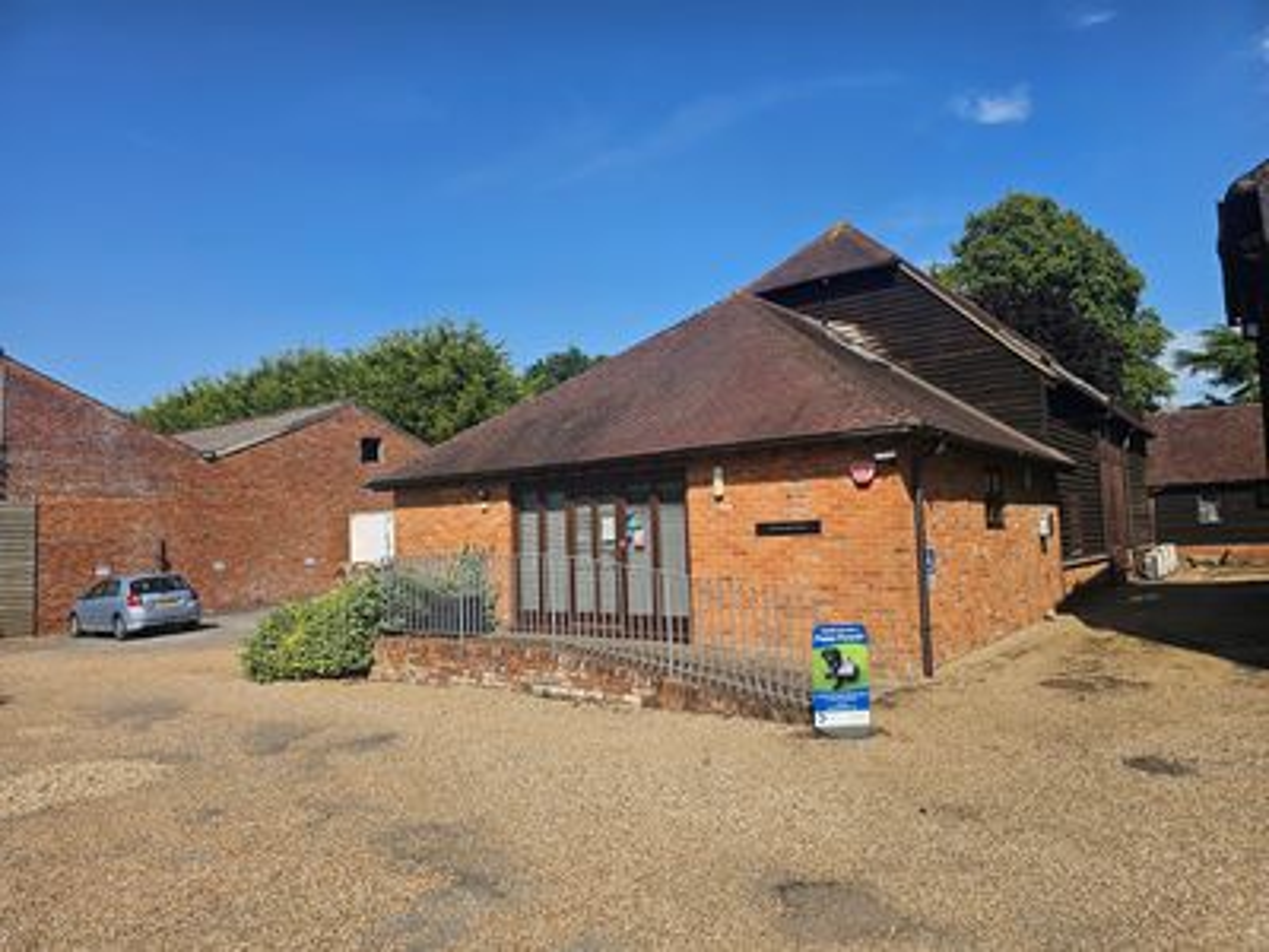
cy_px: 476
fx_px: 843
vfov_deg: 58.9
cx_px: 634
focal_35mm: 23
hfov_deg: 73.9
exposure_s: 1/887
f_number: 1.7
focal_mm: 6.3
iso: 10
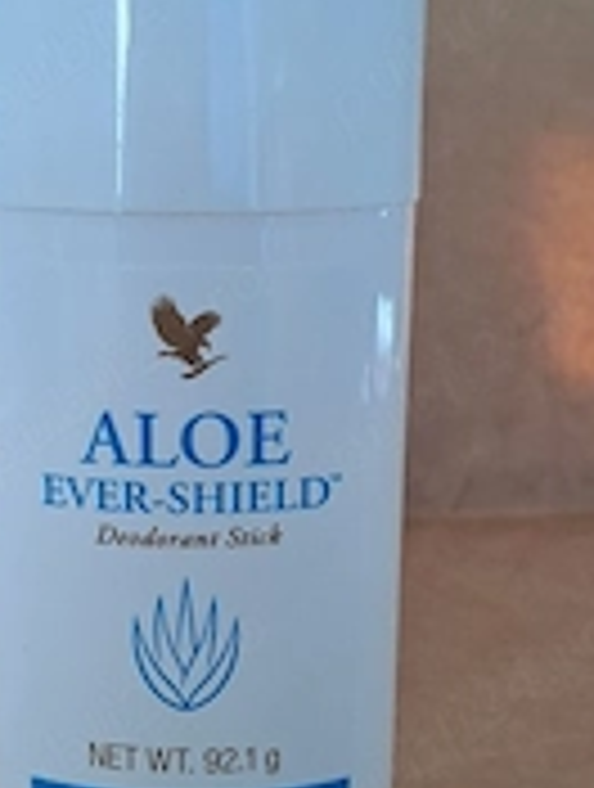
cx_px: 212
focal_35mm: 57
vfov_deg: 33.7
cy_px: 423
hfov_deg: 25.6
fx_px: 1299
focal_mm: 4.65
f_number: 1.8
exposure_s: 1/60.2
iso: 40
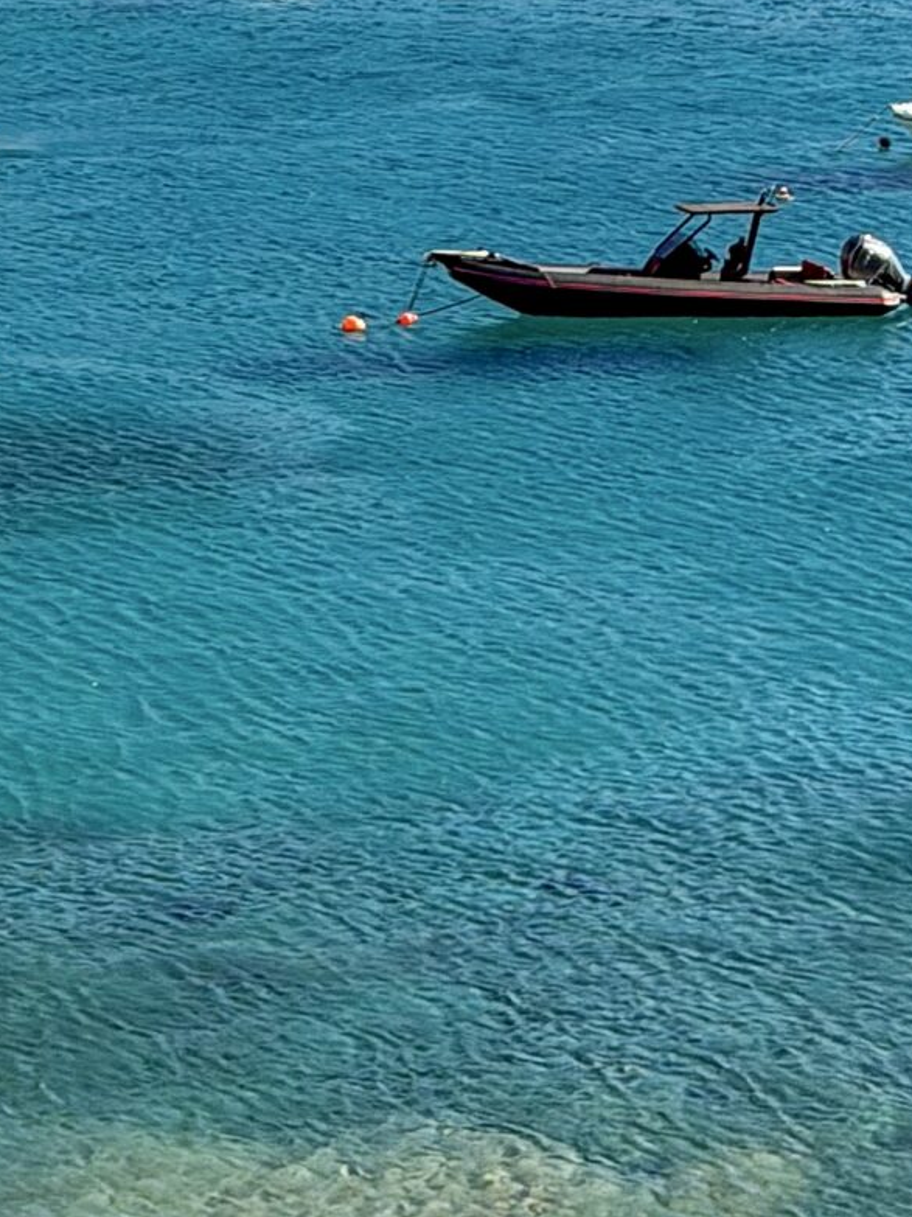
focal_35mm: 157
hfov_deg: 9.3
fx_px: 5517
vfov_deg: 12.0
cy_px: -572
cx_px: -185
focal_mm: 6.76
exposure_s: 1/4300
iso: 64
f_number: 1.8
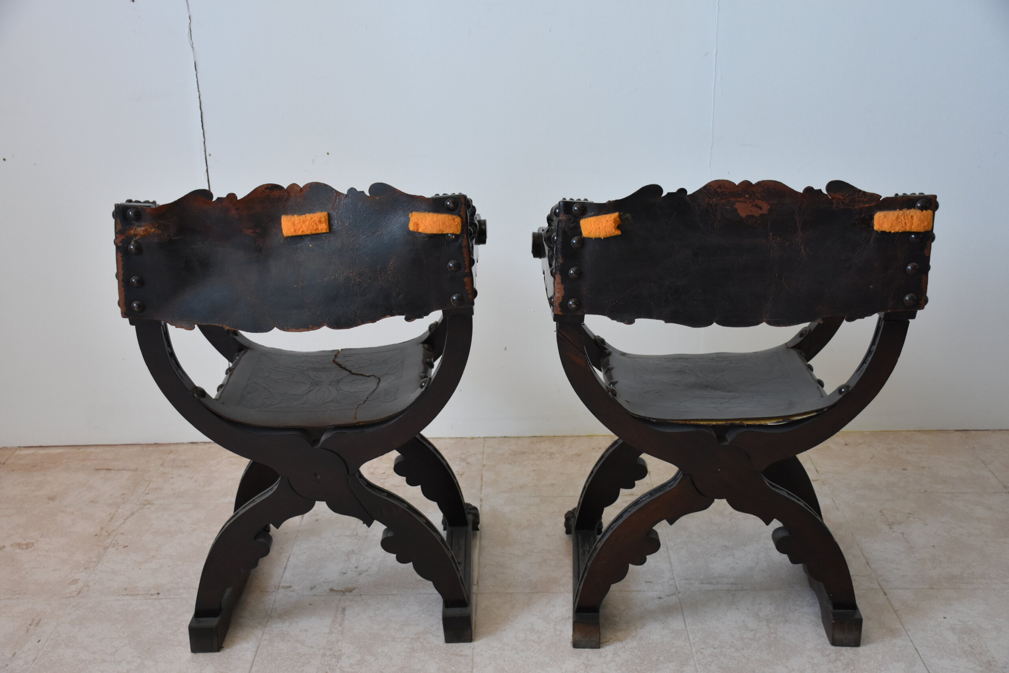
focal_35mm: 40
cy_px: 336
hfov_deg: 47.9
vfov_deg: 33.0
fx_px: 1135
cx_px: 504
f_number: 4
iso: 800
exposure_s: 1/60
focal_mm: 27
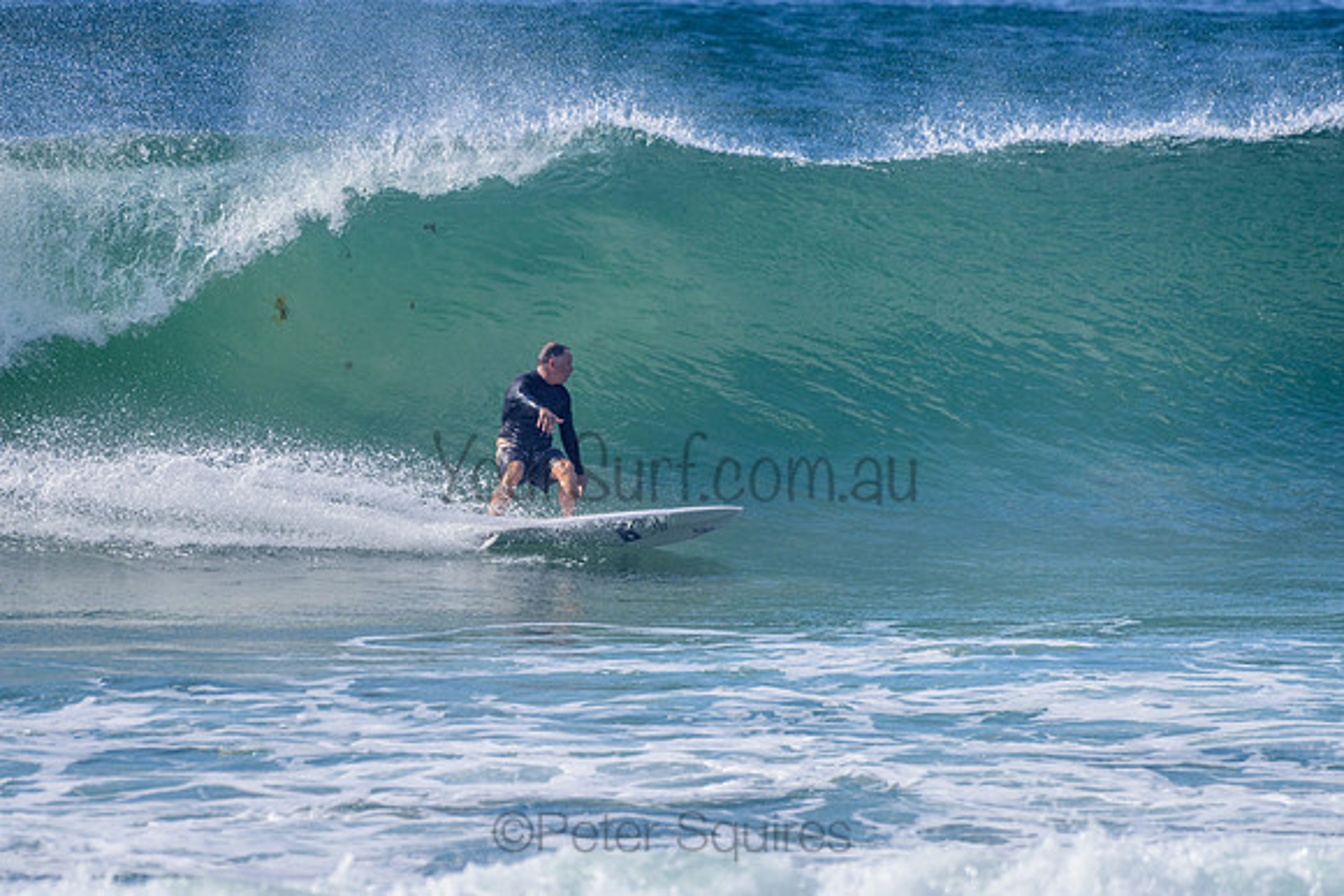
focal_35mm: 612
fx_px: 22868
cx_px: 597
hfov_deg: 3.4
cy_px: 466
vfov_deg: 2.2
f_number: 5.6
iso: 180
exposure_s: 1/2000
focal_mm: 500
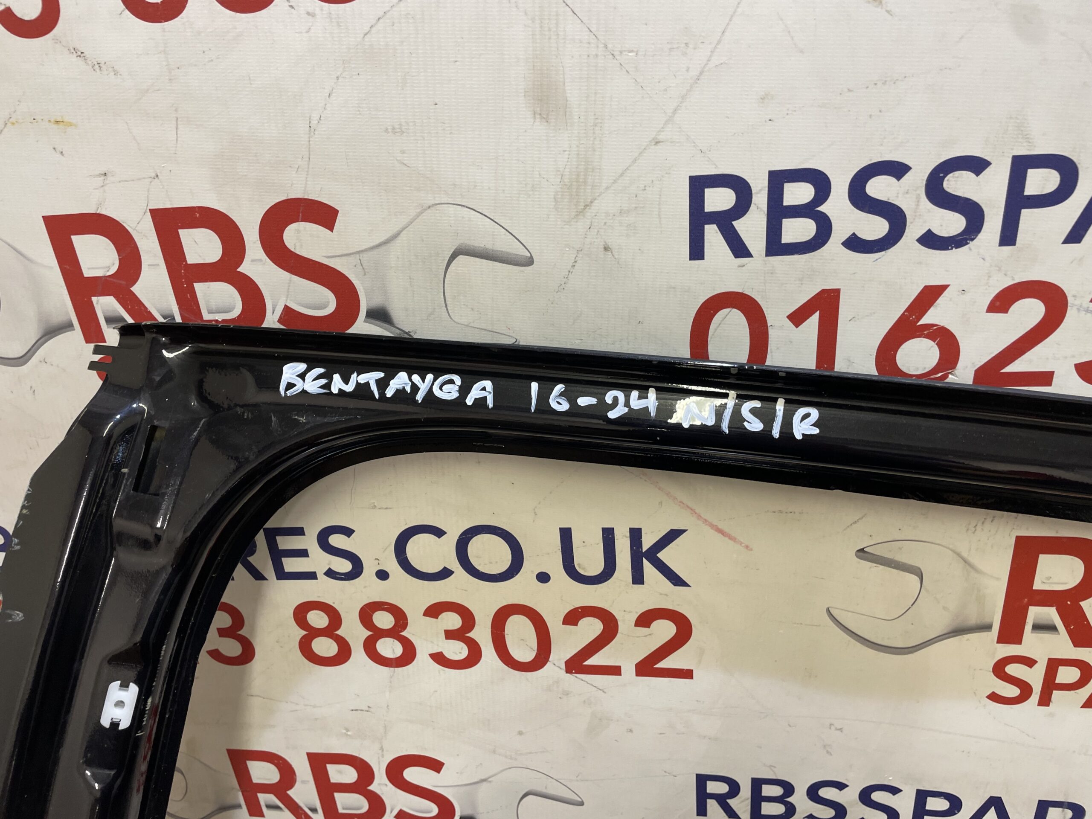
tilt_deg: -30.3
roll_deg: -1.5
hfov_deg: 67.3
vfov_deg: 53.1
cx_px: 546
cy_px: 410
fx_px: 820
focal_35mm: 26
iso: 64
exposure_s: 1/50
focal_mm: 4.2
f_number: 1.6
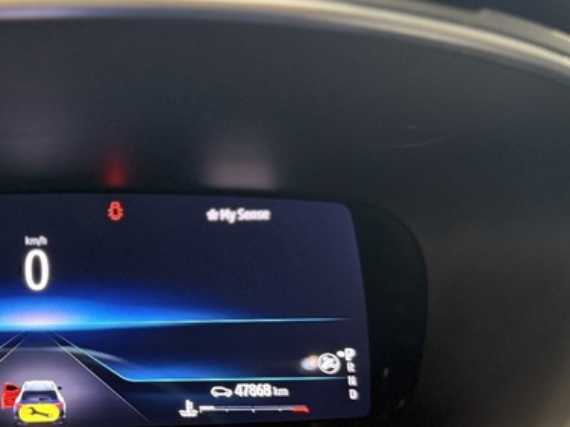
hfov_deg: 34.9
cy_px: 282
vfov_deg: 28.4
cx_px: 36
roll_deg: -0.5
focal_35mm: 51
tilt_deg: -19.6
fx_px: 840
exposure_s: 1/60
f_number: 1.78
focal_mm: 6.76
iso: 500
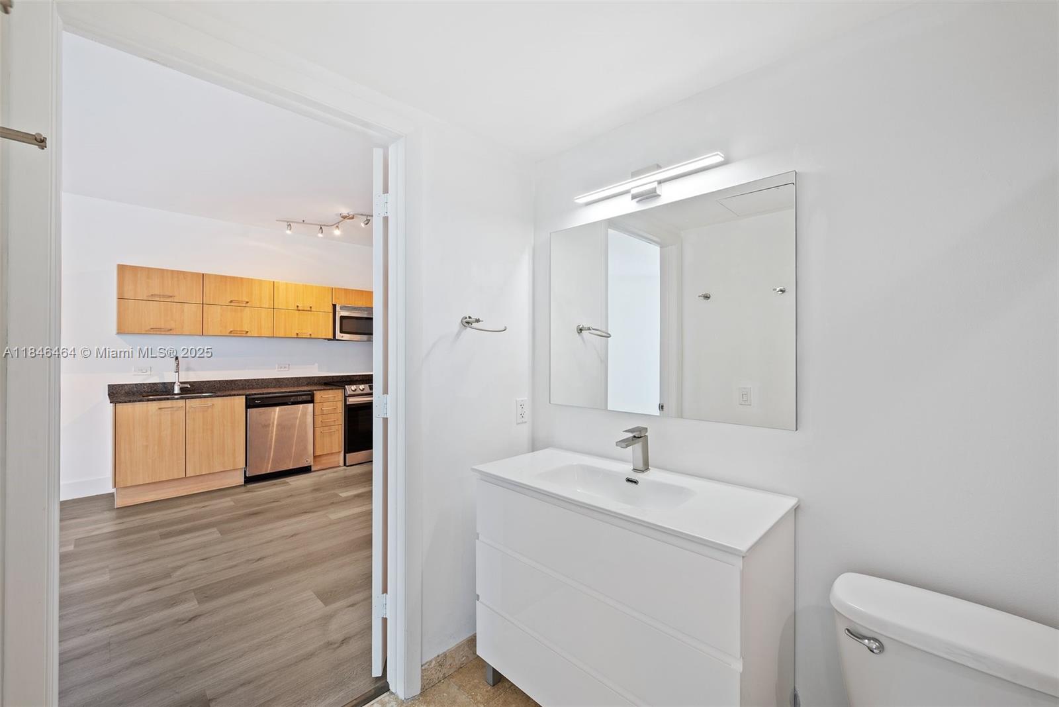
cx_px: 530
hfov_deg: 104.2
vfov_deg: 81.2
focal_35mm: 14
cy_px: 354
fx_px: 412
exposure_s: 1/13
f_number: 8
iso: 500
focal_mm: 14
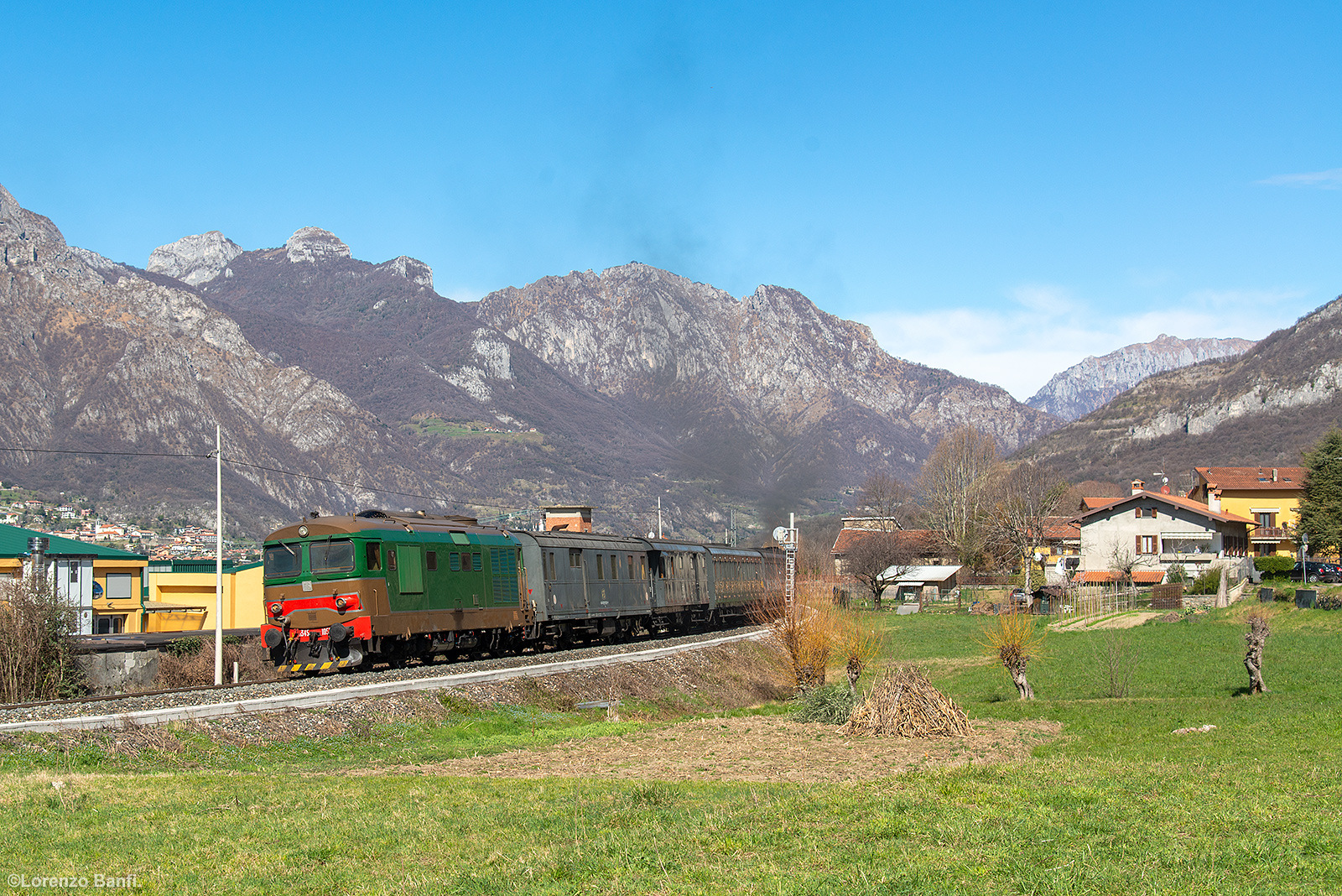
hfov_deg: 42.7
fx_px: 1715
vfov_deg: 29.3
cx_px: 671
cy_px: 448
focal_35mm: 46
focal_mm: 46
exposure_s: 1/640
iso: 250
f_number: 7.1
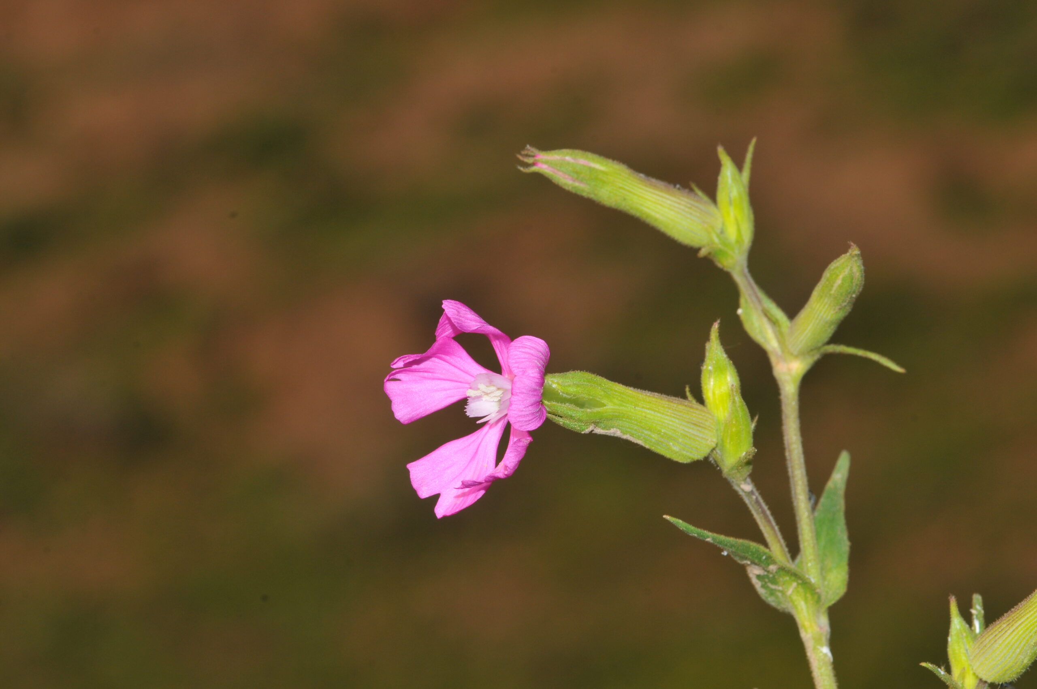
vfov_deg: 8.7
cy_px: 344
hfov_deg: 13.1
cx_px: 518
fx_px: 4531
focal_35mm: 158
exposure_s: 1/320
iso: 200
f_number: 14
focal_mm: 105
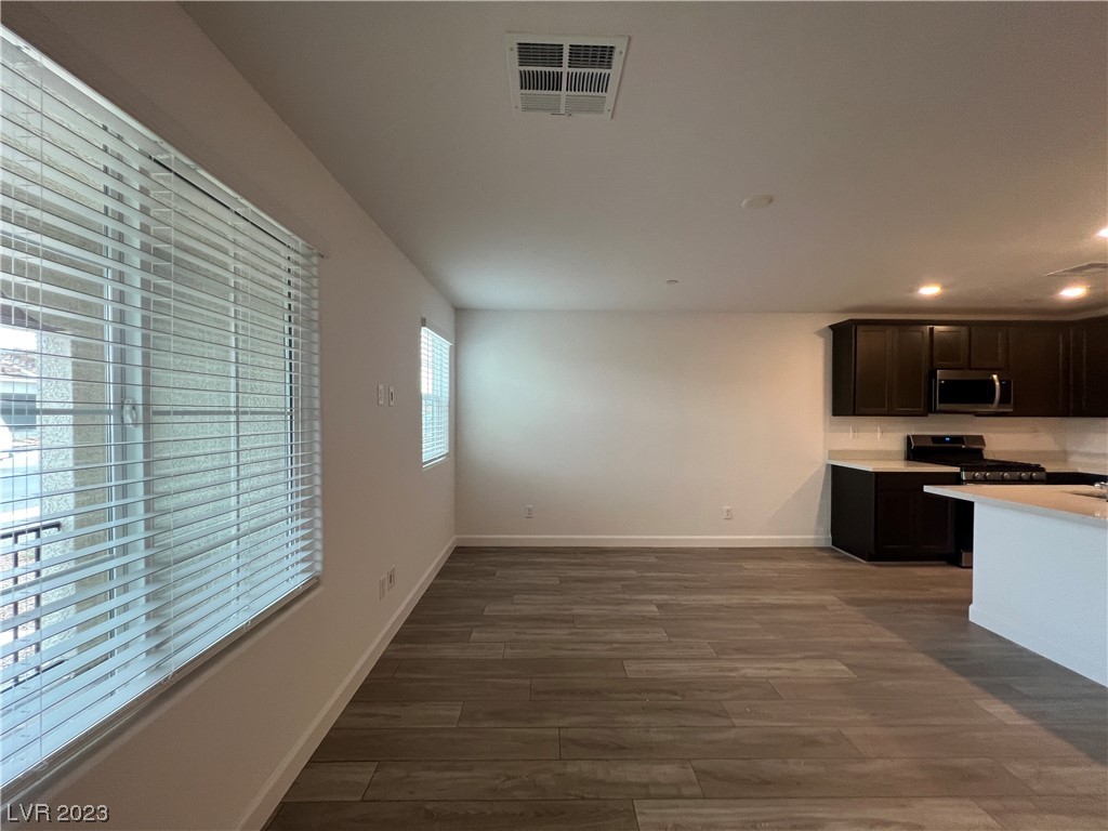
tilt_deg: -0.9
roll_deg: -1.1
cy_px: 416
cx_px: 554
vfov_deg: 89.9
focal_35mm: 13
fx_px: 416
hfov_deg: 106.2
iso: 160
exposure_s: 1/120
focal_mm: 1.57
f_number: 1.8
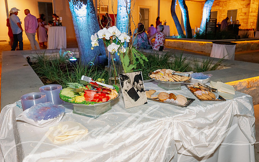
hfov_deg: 61.2
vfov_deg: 40.6
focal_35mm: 31
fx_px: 219
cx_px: 133
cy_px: 78
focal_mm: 29.5
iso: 2500
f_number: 3.5
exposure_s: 1/60
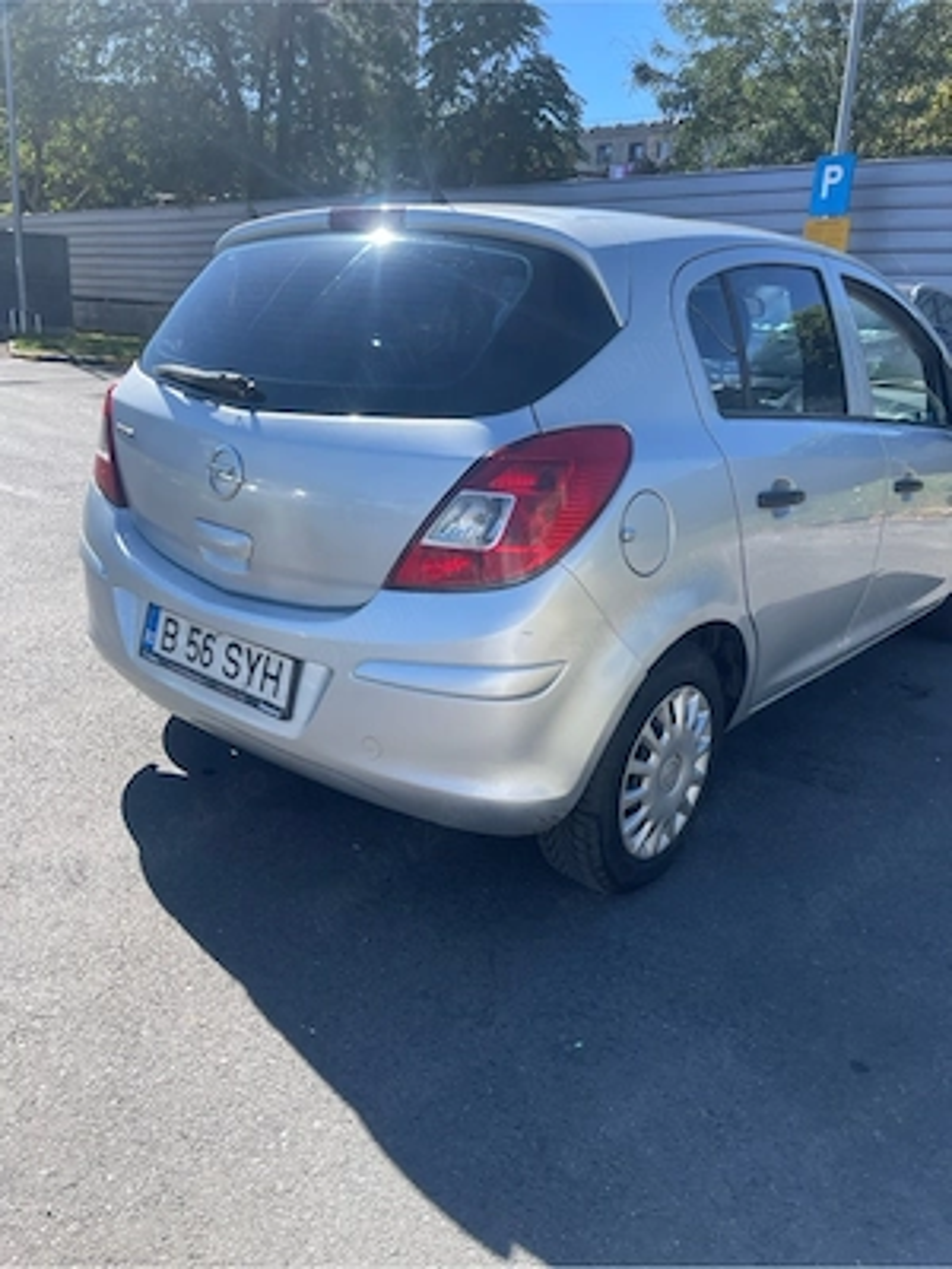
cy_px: 634
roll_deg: -3.4
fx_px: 917
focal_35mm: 25
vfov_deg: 69.4
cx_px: 476
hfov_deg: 54.9
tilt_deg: -18.4
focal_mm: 5.1
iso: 32
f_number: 1.6
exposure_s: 1/1456
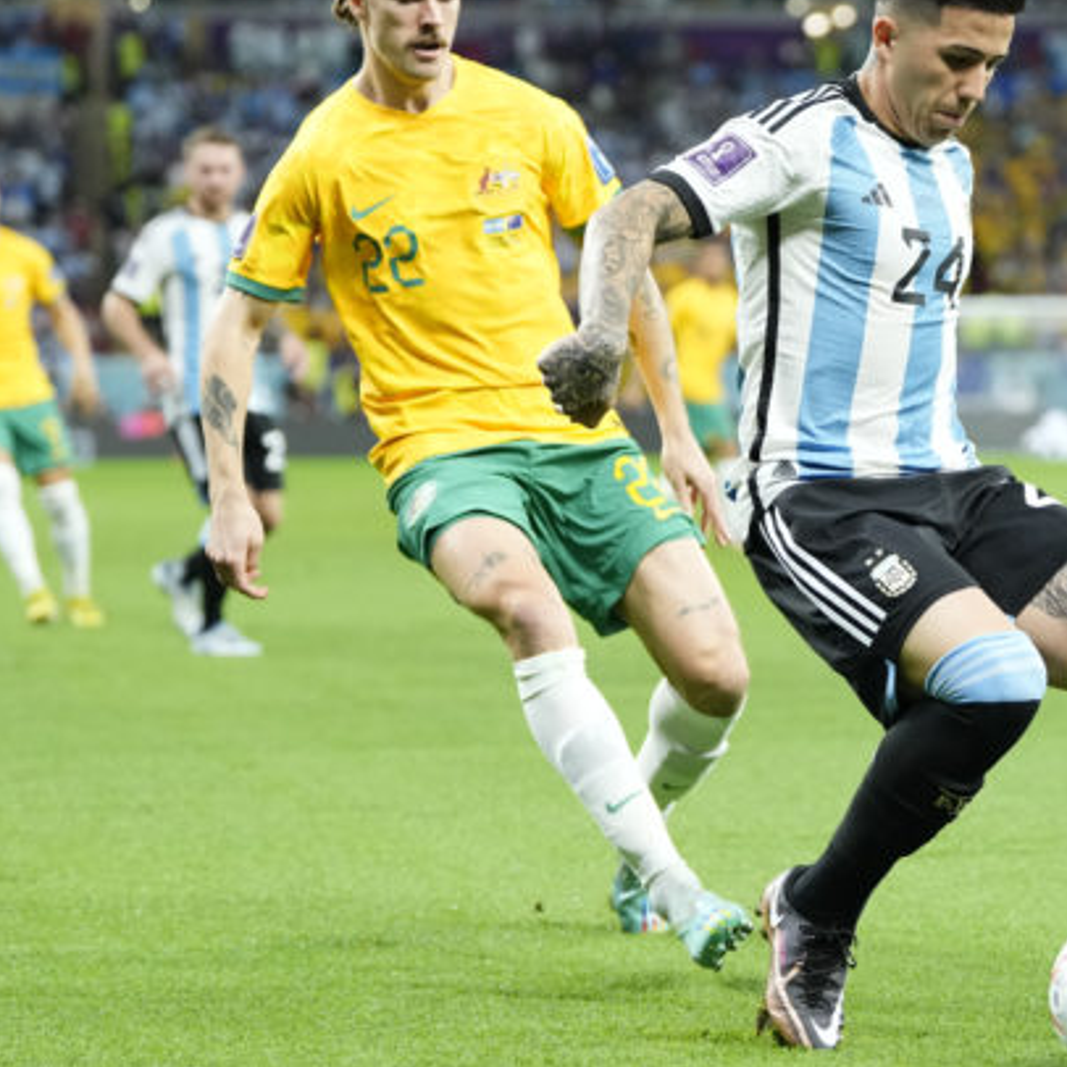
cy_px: 452
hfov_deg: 11.7
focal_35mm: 149
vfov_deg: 11.7
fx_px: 5196
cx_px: 812
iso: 2500
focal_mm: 95
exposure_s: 1/1600
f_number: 2.8
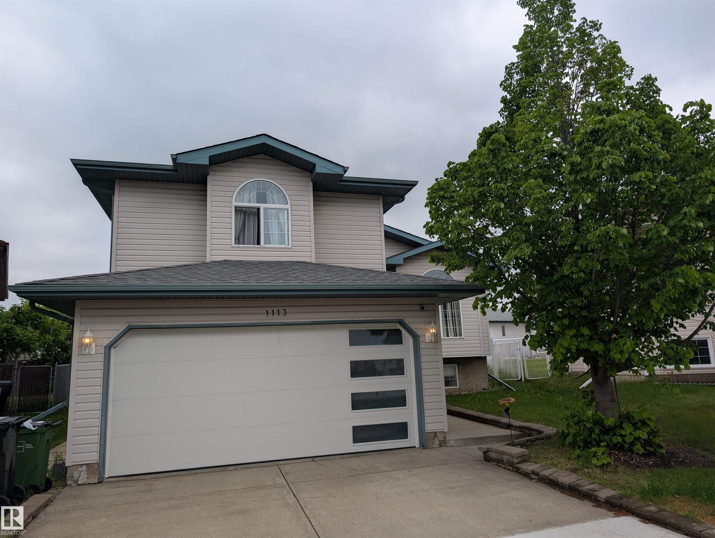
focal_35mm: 24
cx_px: 358
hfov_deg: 71.5
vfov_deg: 56.9
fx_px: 496
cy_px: 269
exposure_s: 1/696
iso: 21
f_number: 1.68
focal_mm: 6.9
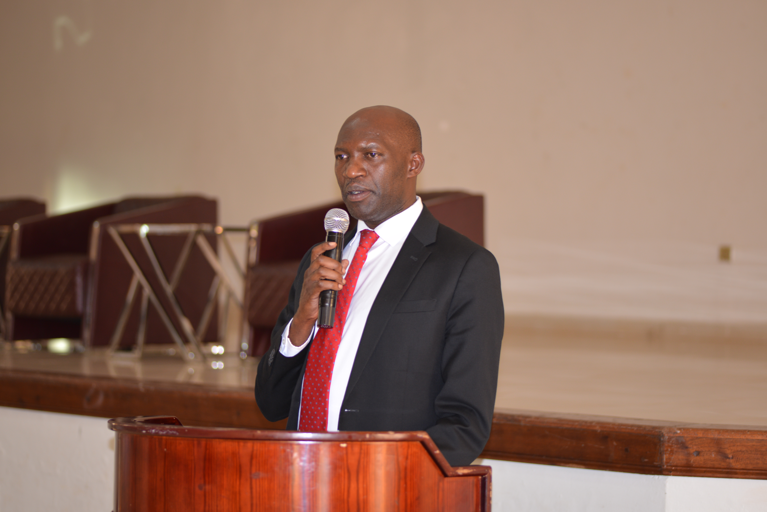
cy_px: 256
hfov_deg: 20.4
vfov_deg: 13.7
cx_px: 384
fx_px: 2131
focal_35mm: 100
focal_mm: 100
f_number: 2.8
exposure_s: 1/60
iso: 400
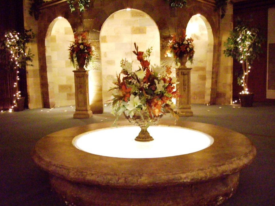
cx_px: 138
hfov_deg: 49.0
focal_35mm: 38
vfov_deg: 37.7
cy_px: 103
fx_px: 302
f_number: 2.7
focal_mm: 6.2
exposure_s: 1/10
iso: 800
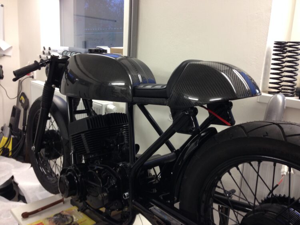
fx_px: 286
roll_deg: -2.5
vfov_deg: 43.0
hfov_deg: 55.3
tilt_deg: -12.4
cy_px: 112
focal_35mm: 33
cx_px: 150
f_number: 2.4
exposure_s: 1/20
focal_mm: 4.12
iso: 100
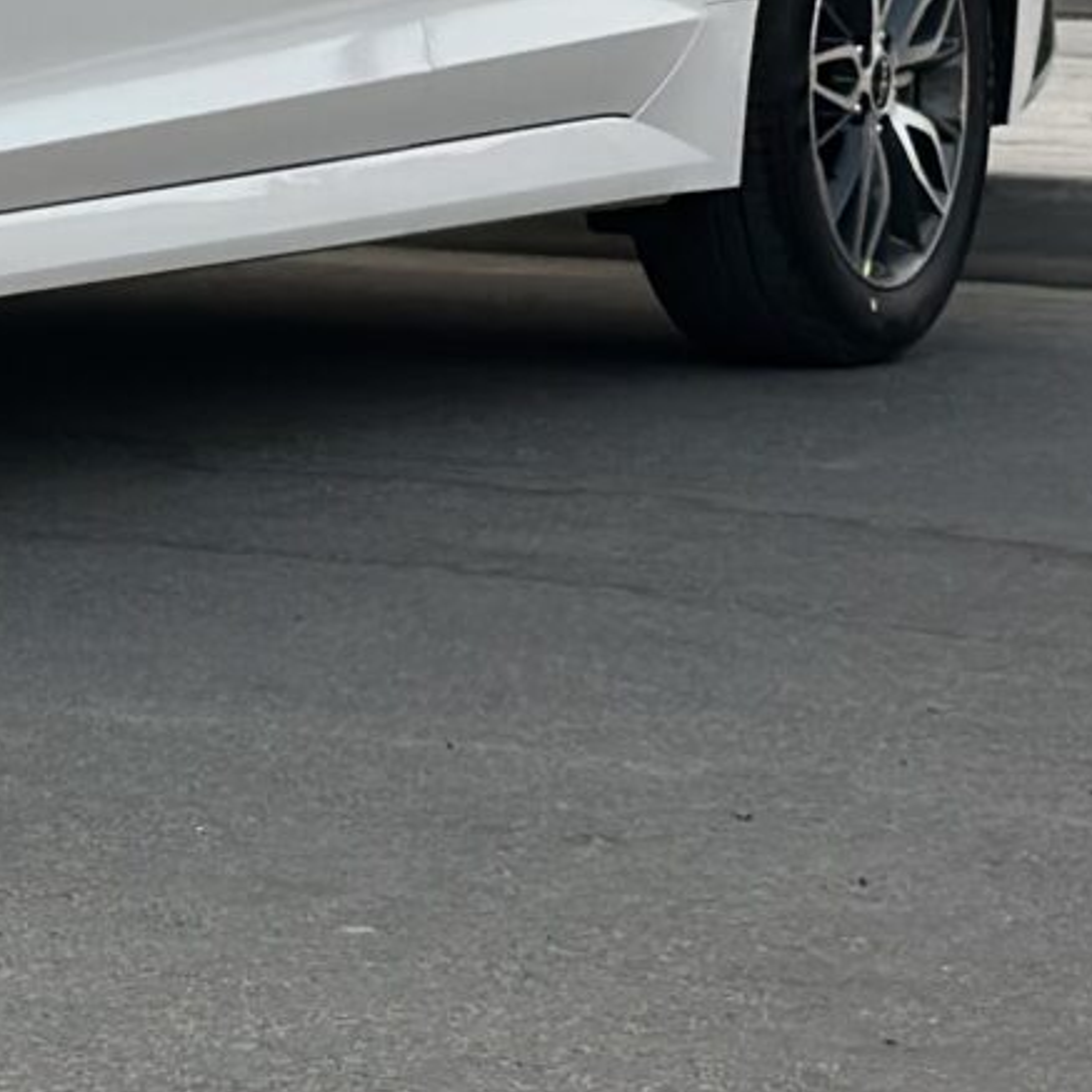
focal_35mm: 199
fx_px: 7102
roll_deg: -1.0
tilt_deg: +0.1
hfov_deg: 8.6
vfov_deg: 8.6
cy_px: -405
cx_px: -652
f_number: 1.78
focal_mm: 6.86
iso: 80
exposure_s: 1/594
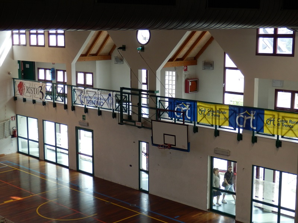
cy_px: 112
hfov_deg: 35.5
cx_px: 149
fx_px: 465
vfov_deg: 27.0
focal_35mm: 54
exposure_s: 1/100
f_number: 4.1
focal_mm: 9.8
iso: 125
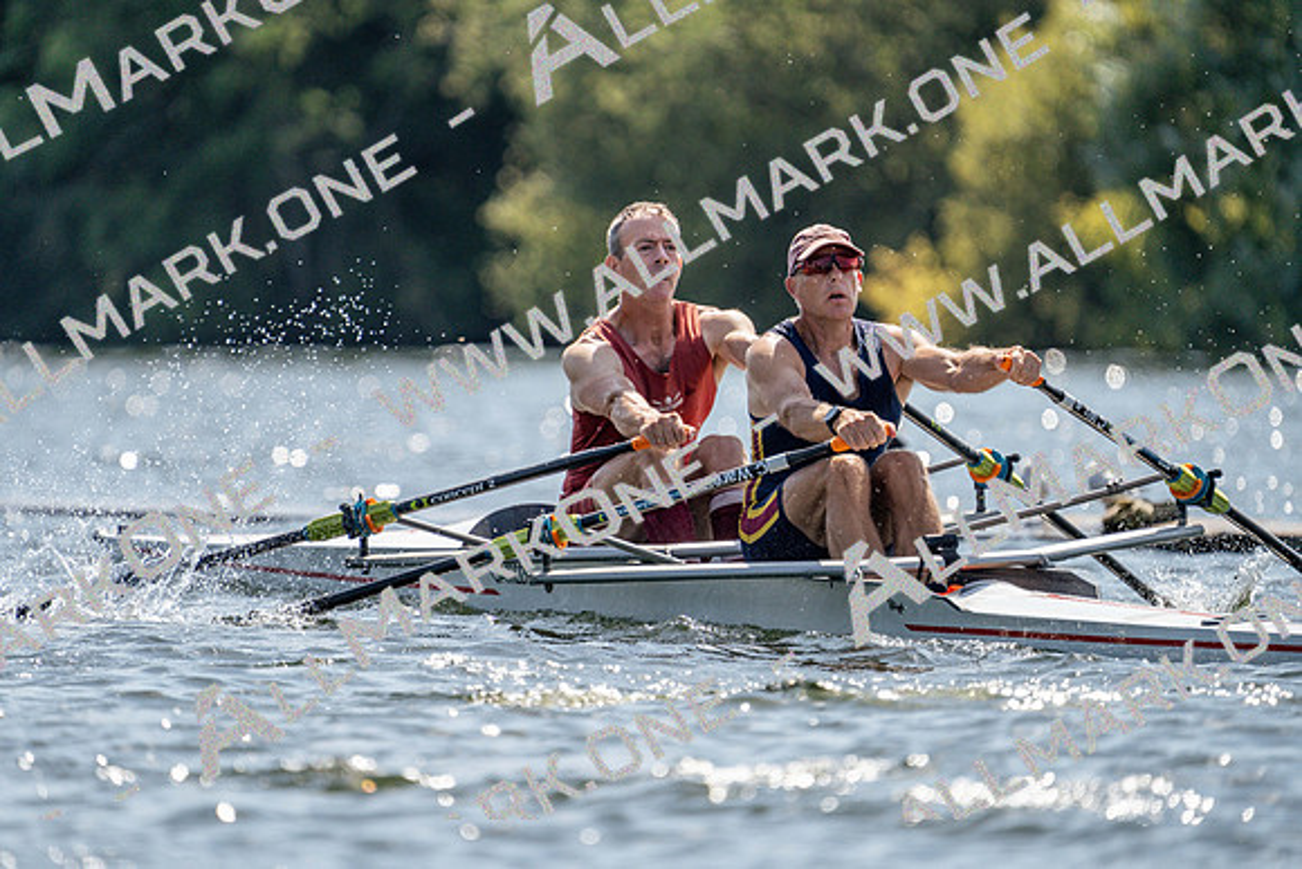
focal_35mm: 600
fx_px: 21704
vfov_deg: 2.3
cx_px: 651
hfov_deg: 3.4
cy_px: 434
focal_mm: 600
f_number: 6.3
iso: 400
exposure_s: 1/2000
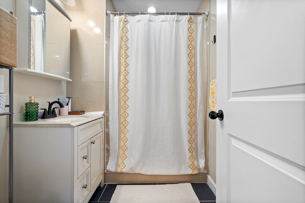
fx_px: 136
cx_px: 152
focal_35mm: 16
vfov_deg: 73.8
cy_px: 102
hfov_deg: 96.7
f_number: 7.1
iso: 320
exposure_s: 1/1.25
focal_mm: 16
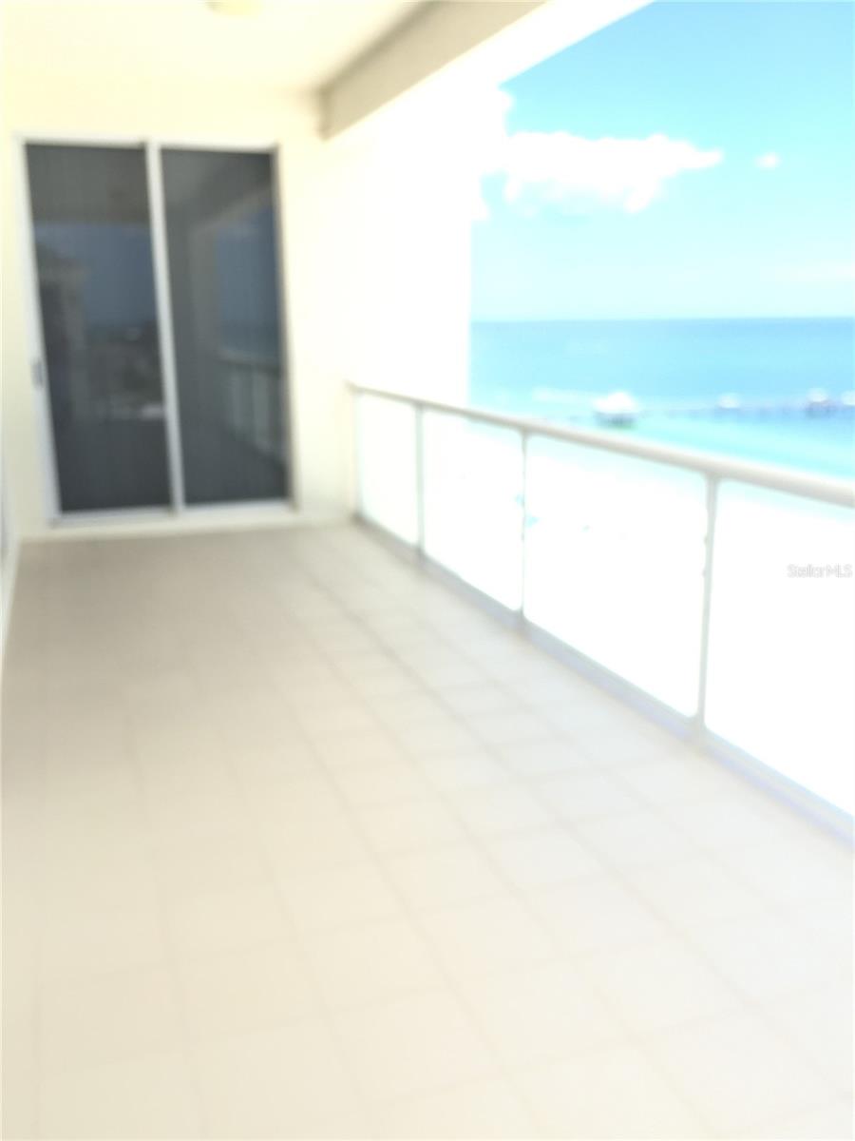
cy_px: 570
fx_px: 955
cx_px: 428
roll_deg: +0.4
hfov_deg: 48.2
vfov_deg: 61.7
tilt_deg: -12.0
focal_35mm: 29
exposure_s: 1/706
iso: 32
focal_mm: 4.15
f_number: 2.2
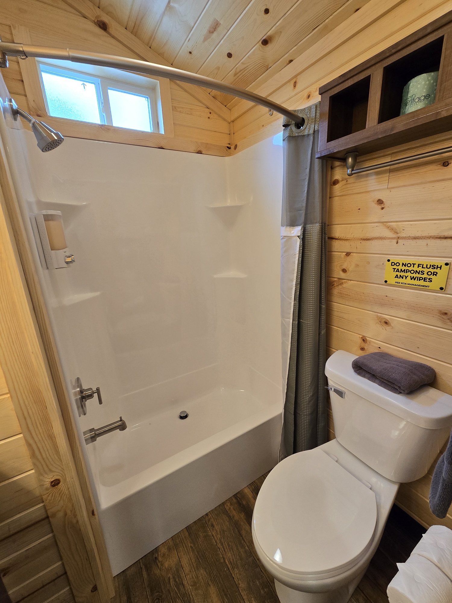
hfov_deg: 89.9
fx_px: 226
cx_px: 226
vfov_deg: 106.2
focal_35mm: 13
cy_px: 302
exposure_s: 1/60
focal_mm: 2.2
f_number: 2.2
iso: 80
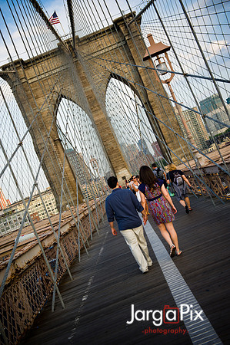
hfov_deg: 30.4
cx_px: 115
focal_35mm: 44
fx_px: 423
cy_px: 172
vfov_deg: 44.5
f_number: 5.6
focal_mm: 44
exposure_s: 1/250
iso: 200
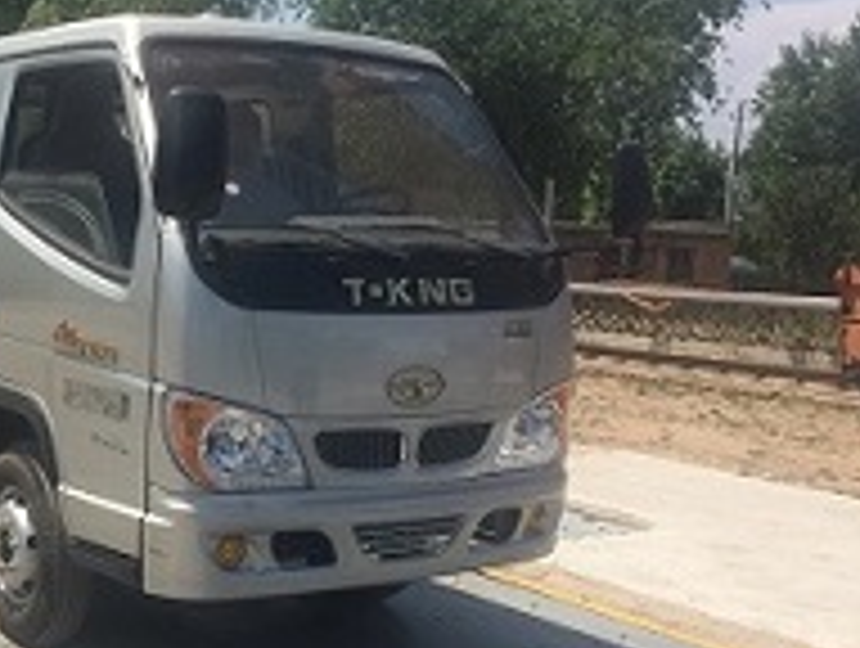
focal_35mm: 53
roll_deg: -2.6
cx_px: 86
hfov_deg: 34.1
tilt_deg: -5.6
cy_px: 396
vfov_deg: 27.5
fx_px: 1319
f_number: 2.2
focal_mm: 4.15
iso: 32
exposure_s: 1/2198
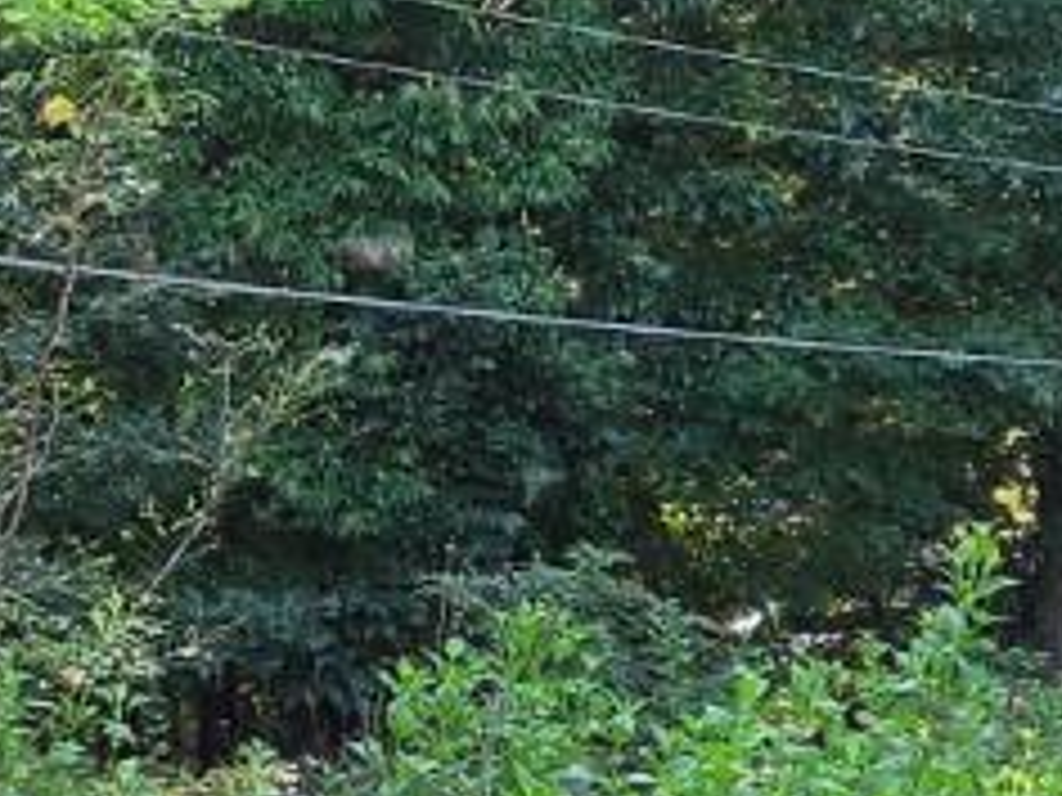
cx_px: 27
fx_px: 4479
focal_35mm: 146
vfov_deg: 10.2
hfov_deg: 13.4
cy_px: 510
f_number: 1.8
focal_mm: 5.4
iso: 50
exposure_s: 1/359
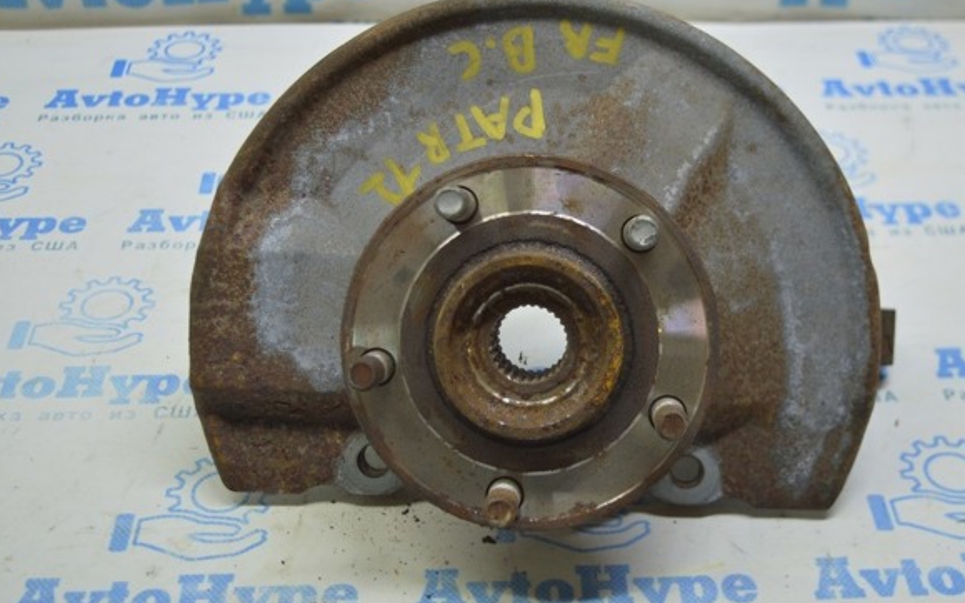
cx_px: 517
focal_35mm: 54
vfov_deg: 24.0
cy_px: 296
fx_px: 1420
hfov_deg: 37.5
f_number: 4.5
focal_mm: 32
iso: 400
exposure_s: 1/40
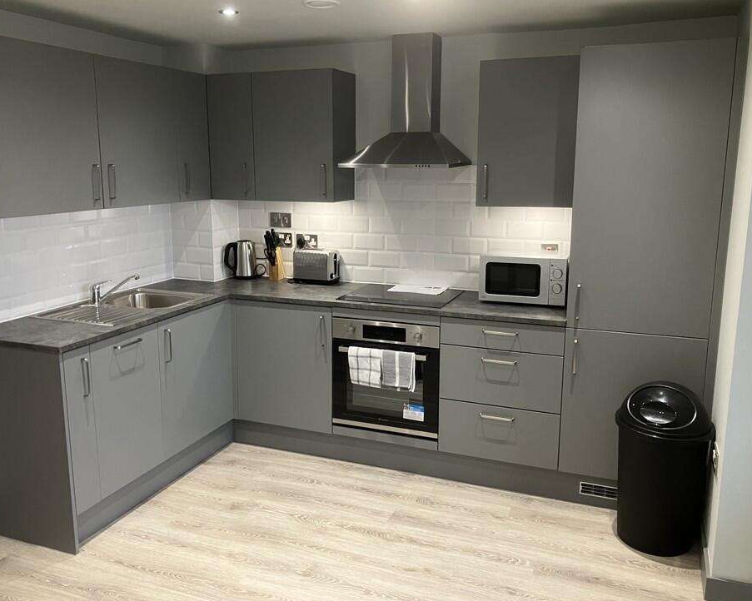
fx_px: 690
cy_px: 291
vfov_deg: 47.1
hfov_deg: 57.2
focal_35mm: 31
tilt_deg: -11.9
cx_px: 354
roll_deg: +0.4
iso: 160
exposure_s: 1/60
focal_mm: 3.99
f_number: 1.8
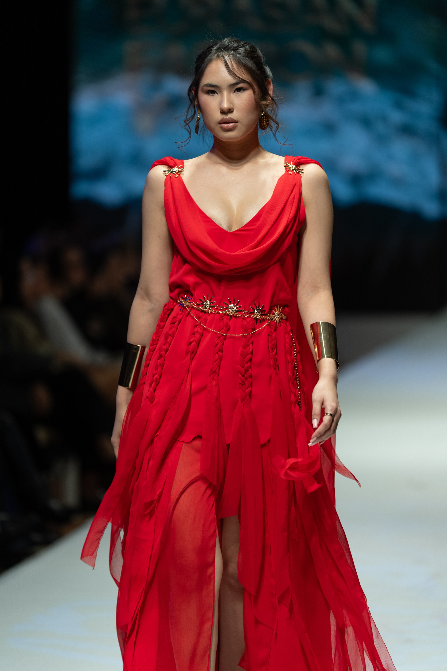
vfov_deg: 10.3
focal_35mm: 200
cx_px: 224
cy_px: 336
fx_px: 3725
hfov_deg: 6.9
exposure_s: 1/400
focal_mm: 200
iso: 200
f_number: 2.8
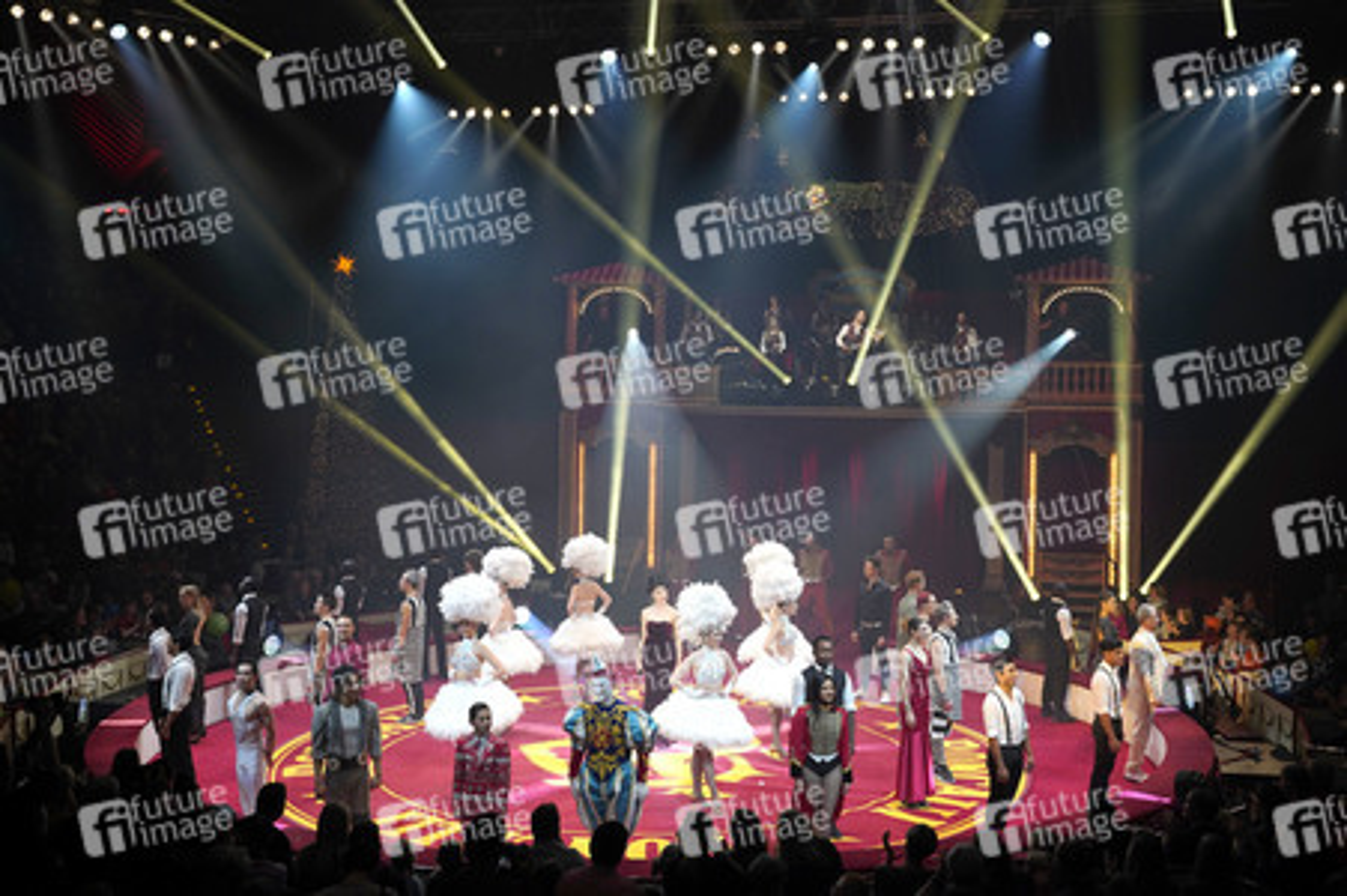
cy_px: 448
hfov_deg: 50.7
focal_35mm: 38
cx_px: 674
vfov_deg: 35.0
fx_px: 1421
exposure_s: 1/500
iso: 640
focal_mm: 38
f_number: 5.6
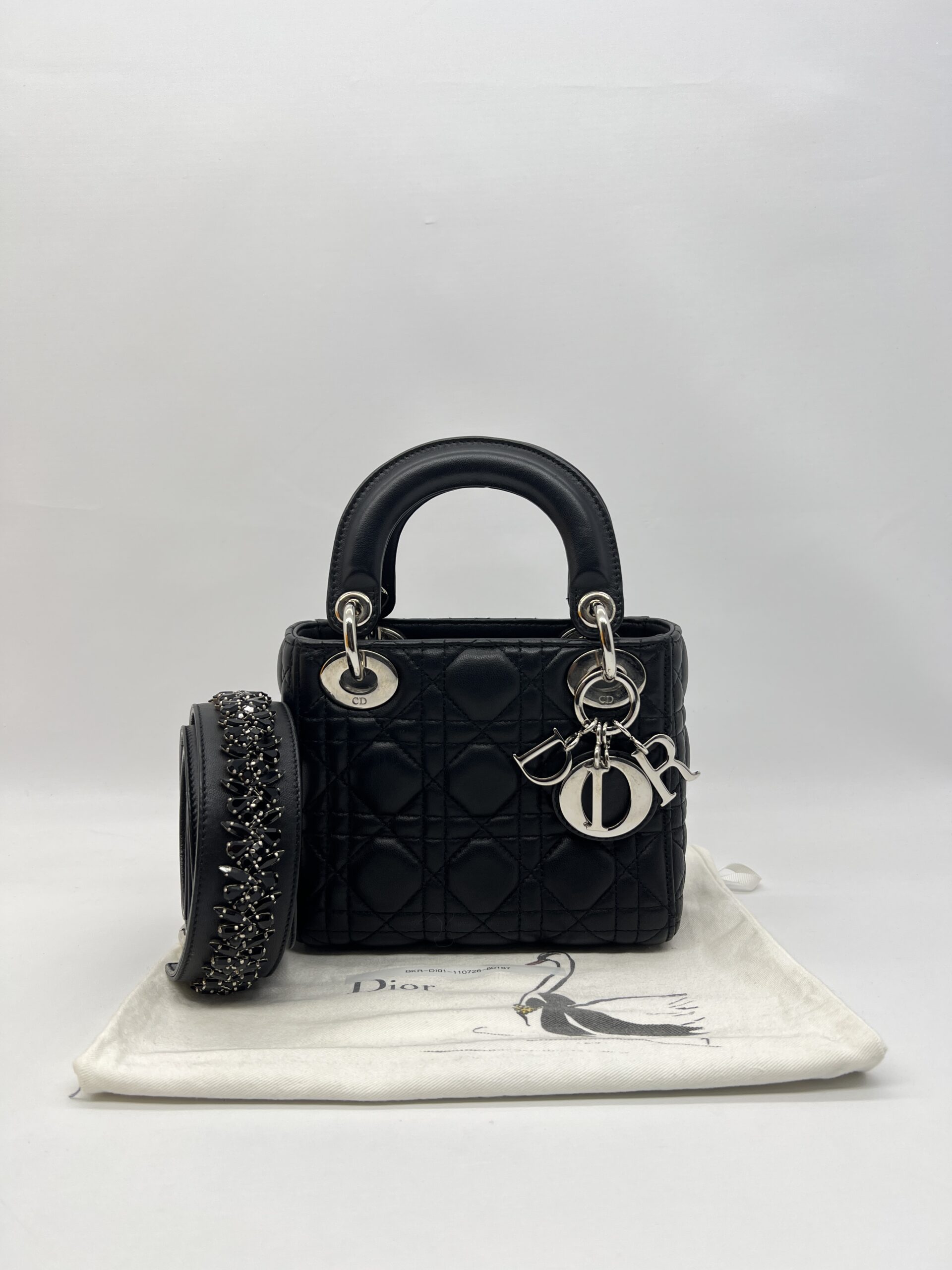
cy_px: 635
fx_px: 953
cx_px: 476
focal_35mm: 26
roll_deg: +0.2
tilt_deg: -6.2
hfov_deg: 53.1
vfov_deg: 67.3
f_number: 1.5
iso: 40
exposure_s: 1/153
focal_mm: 5.7
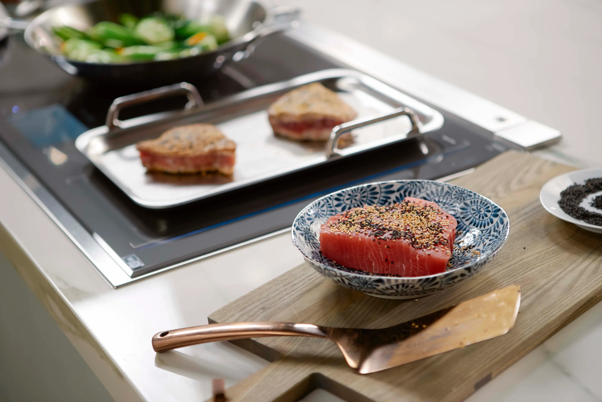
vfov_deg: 19.5
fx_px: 1171
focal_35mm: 70
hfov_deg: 28.8
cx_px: 301
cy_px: 201
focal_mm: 70
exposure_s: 1/100
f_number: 2.8
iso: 500
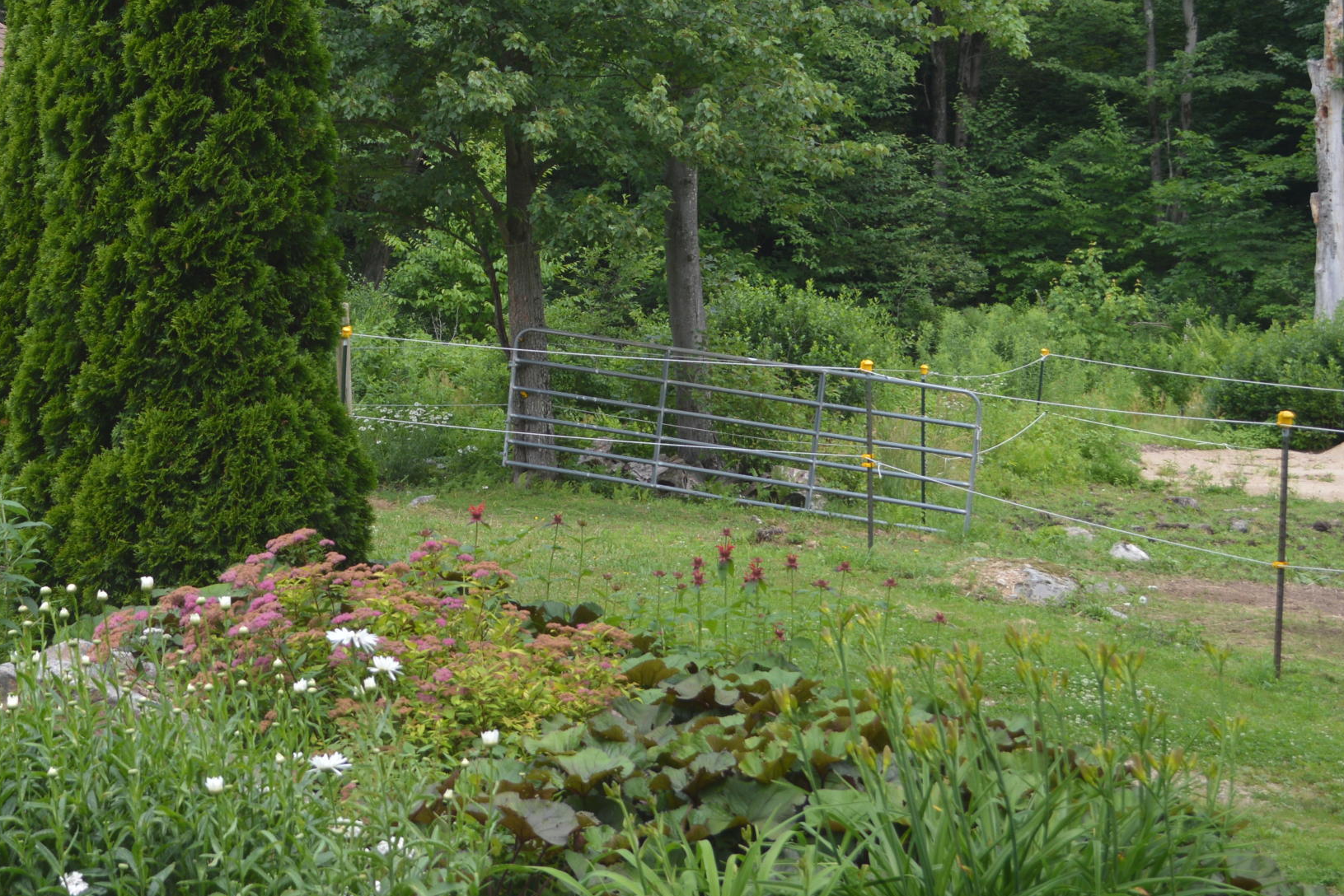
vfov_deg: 17.0
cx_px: 274
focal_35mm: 80
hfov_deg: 25.0
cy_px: 300
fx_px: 2984
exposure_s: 1/125
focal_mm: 29
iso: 100
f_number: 5.6
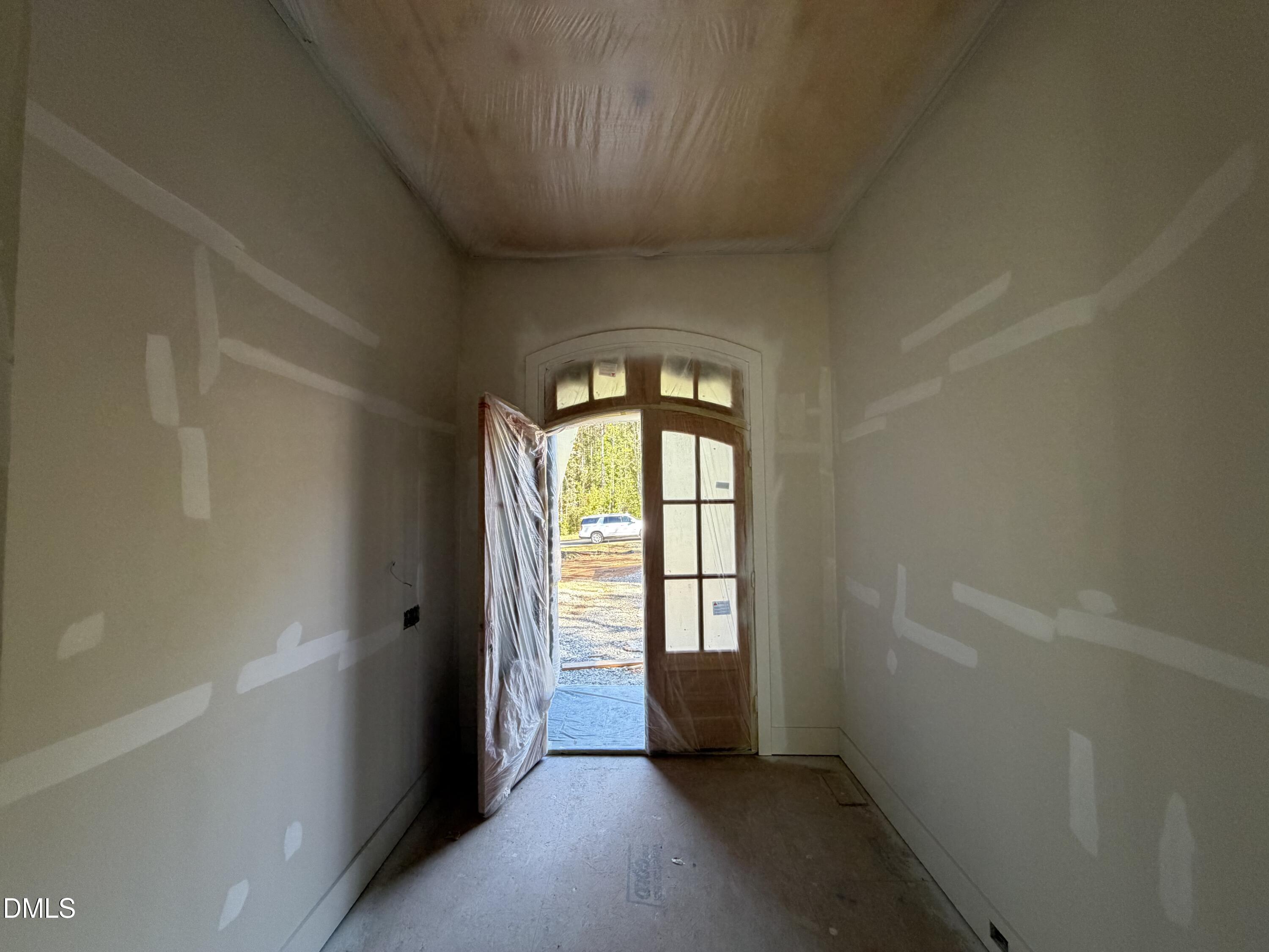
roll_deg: +0.2
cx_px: 634
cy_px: 476
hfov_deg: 102.1
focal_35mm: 14
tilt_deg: +3.9
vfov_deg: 85.7
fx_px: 513
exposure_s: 1/99
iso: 320
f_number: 2.2
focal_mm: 2.22
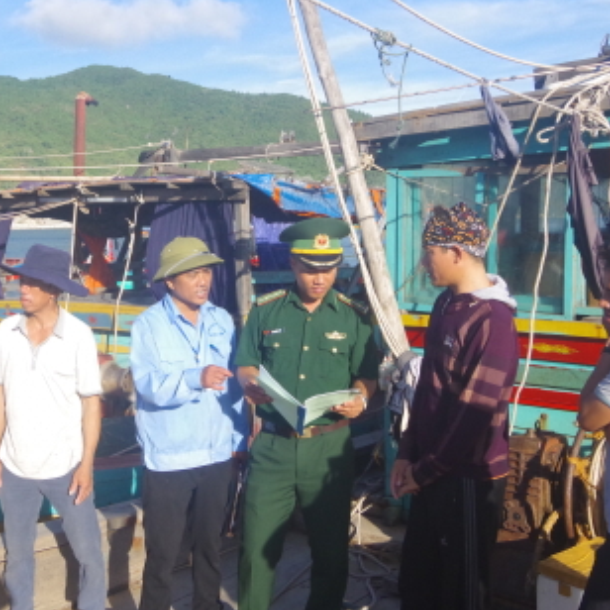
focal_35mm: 41
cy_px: 267
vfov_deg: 40.9
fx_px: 817
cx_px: 214
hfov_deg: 40.5
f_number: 11
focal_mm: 18
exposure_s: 1/1000
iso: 1600
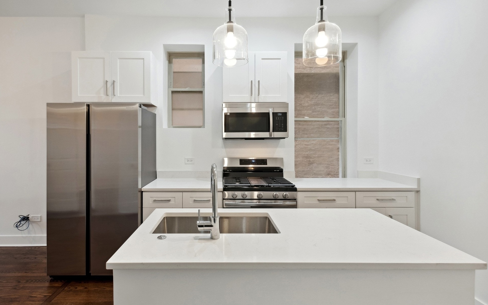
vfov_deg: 65.0
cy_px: 148
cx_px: 239
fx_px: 239
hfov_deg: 91.1
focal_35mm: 18
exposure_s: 1/80
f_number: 8
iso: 2000
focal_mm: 17
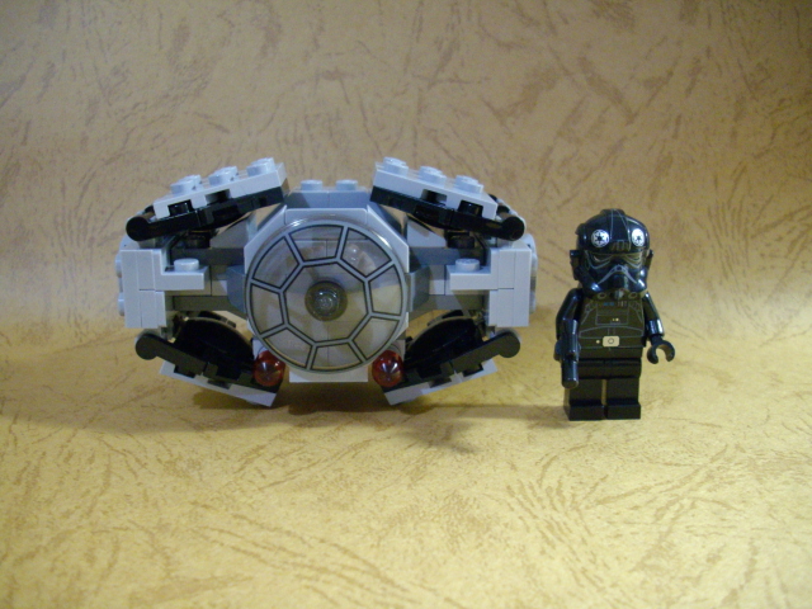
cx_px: 406
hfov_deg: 50.1
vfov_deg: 38.7
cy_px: 304
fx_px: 868
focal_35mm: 37
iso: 400
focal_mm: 6.2
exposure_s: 1/8
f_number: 2.8
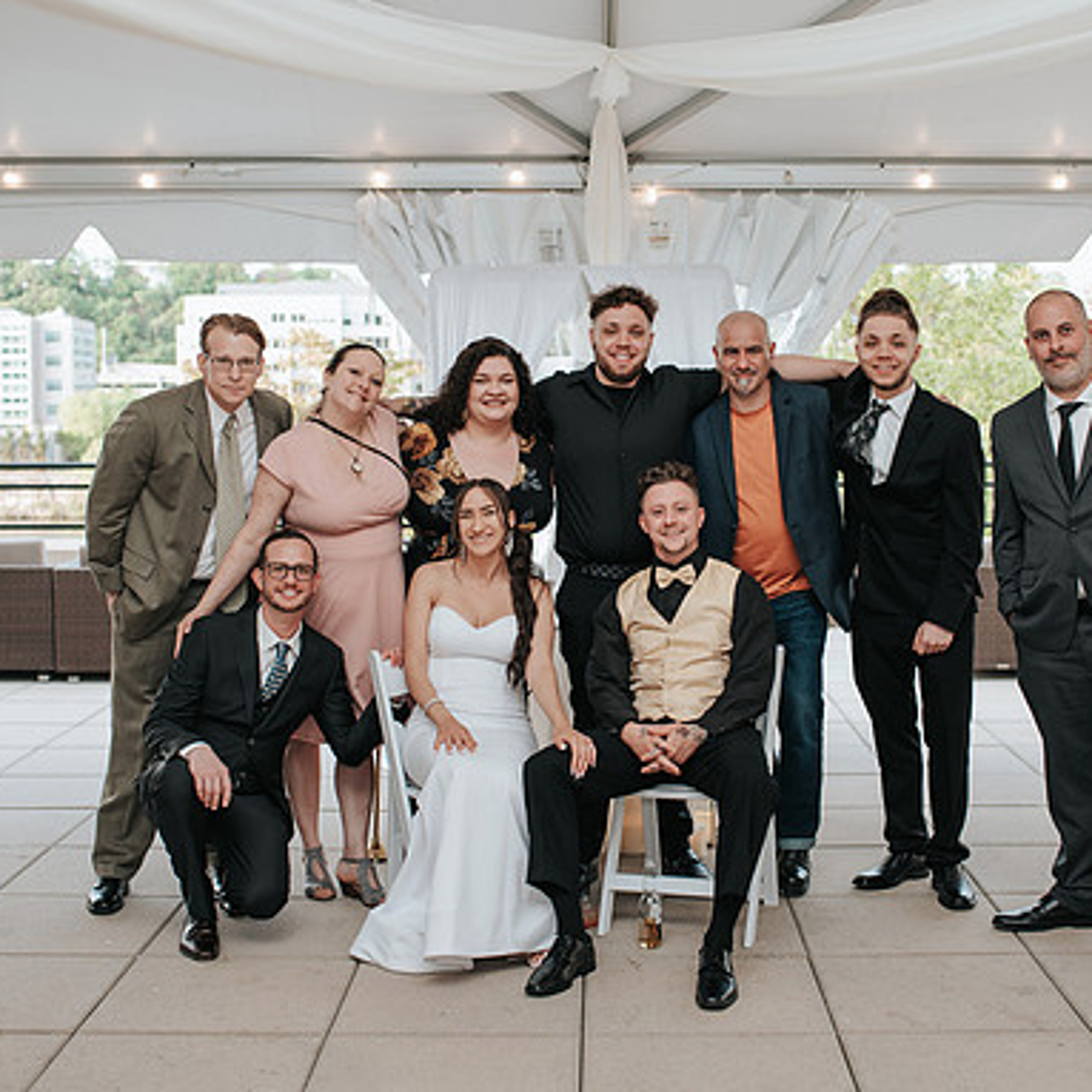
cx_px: 606
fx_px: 1820
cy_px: 535
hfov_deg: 33.4
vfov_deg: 33.4
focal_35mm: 51
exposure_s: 1/160
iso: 200
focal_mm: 35
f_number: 2.8
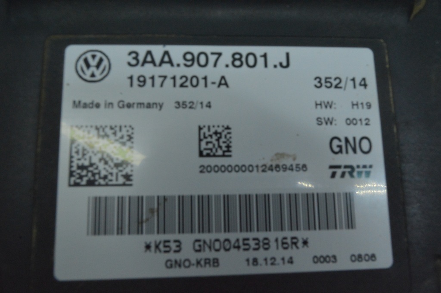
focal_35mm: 32
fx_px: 386
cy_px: 146
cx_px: 220
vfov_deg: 41.6
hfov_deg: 59.5
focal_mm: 21
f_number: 25
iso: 3200
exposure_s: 1/50
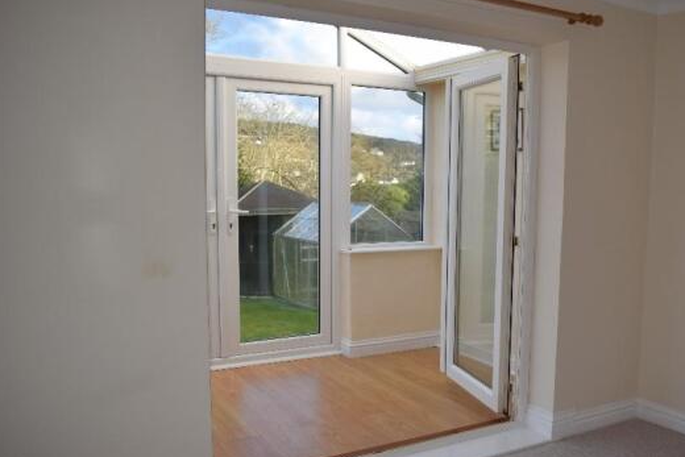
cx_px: 425
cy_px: 267
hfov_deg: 55.2
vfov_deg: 38.8
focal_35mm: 34
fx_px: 647
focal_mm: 18
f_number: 4
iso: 100
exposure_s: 1/200
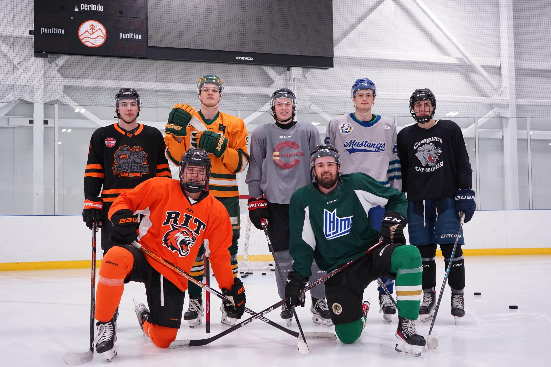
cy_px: 184
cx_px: 276
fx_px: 704
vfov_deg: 29.2
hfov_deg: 42.7
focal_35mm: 46
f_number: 5
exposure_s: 1/100
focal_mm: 46
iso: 800
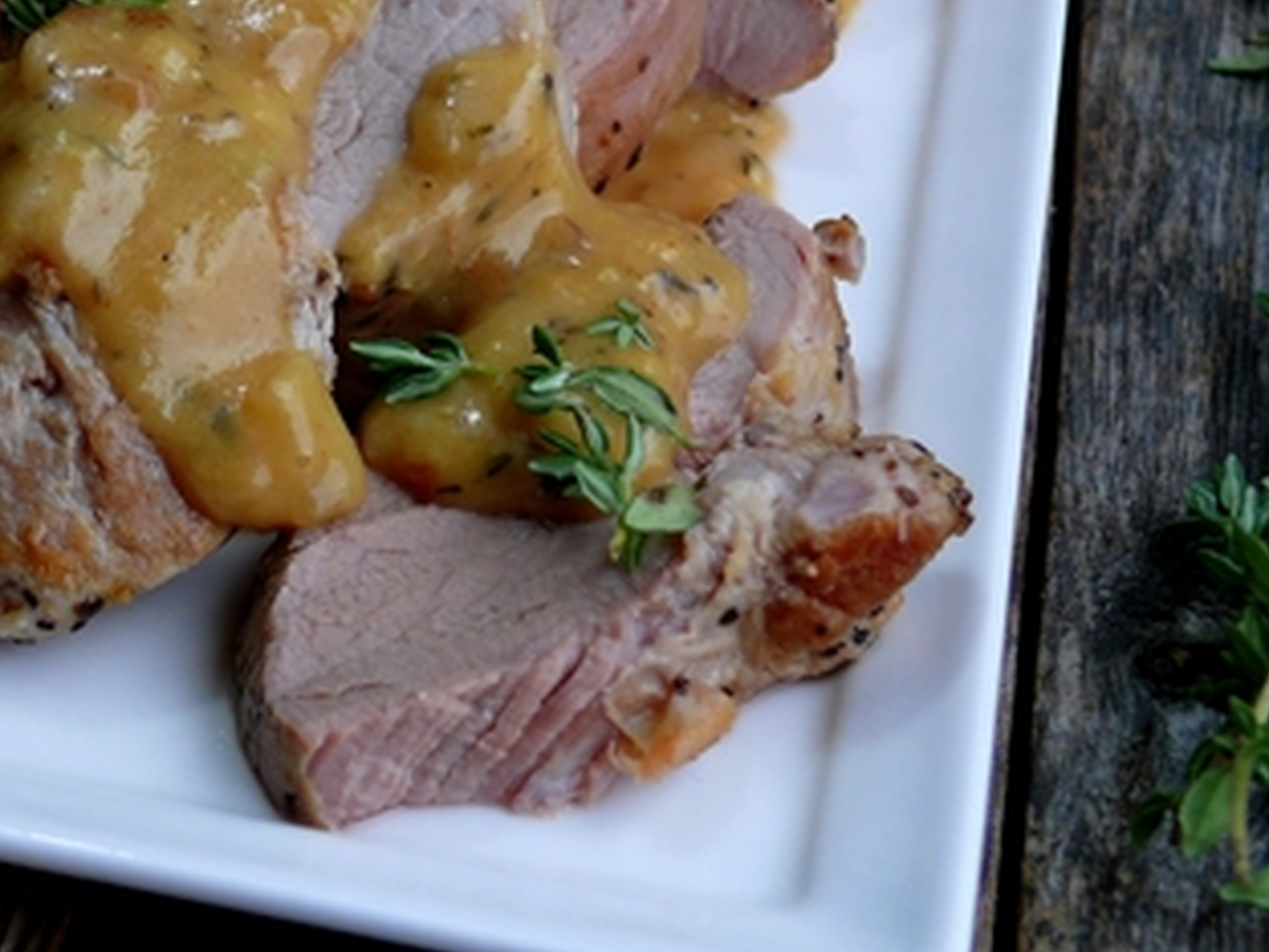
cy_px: 429
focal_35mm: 83
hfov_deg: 23.3
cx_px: 275
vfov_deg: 17.8
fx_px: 3043
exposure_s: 1/60
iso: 100
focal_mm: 9.6
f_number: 3.2
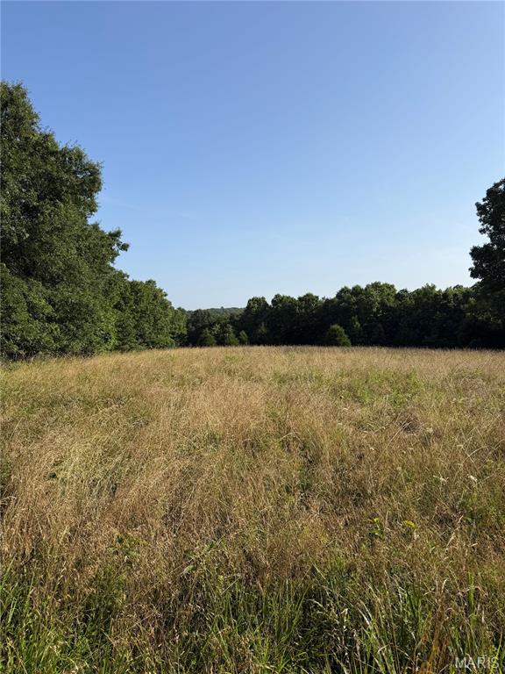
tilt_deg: -2.5
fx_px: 467
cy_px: 337
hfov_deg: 56.8
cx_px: 252
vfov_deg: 71.6
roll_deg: +1.2
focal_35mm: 24
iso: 80
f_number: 1.78
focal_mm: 6.76
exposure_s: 1/4673
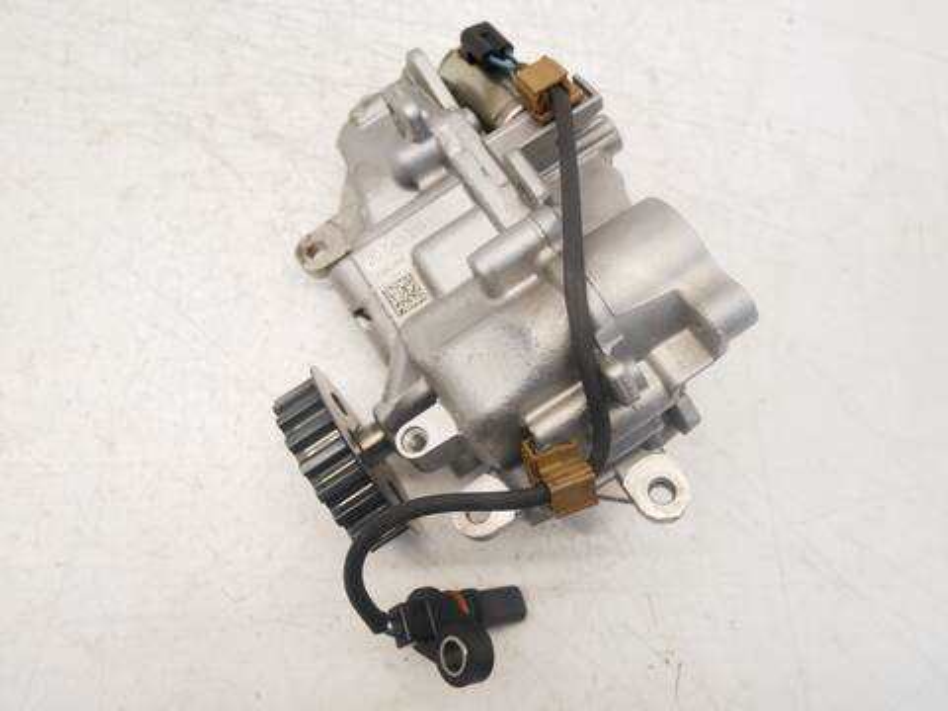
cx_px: 474
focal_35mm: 30
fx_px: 822
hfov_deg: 60.0
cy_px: 356
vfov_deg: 46.8
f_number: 3.7
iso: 400
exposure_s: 1/60
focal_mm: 15
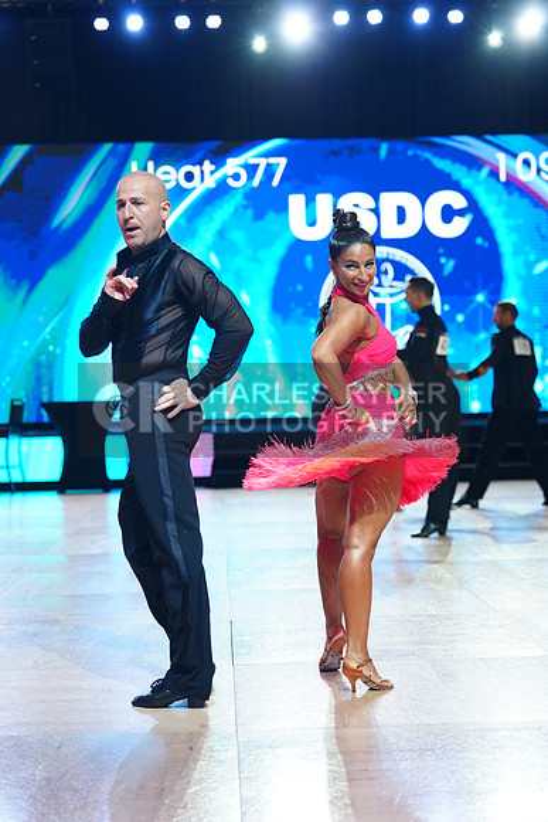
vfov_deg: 28.8
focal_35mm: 70
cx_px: 274
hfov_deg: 19.5
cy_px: 411
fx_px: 1597
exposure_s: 1/500
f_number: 2.8
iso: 2000
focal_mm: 70
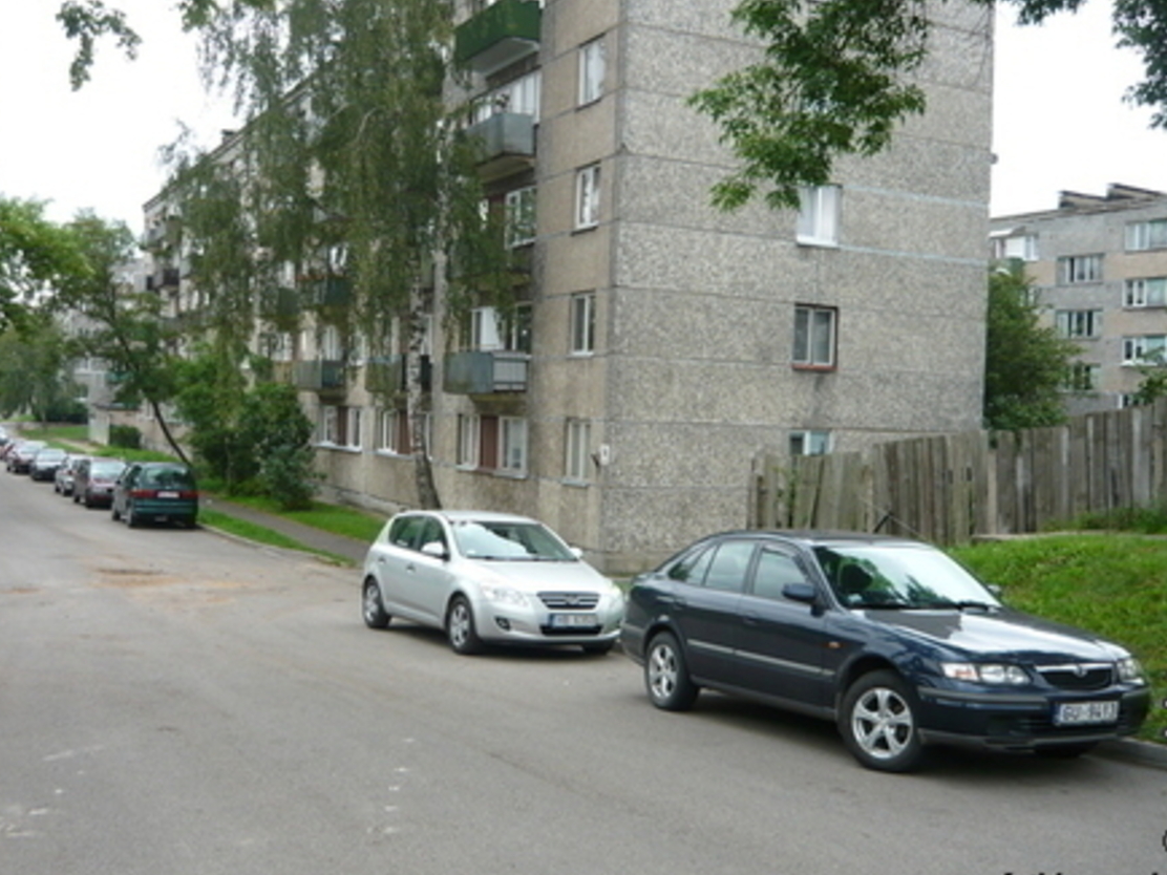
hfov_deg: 48.9
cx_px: 545
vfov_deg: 37.7
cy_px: 426
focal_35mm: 38
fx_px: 1281
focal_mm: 5.5
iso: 100
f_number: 2.8
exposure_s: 1/125
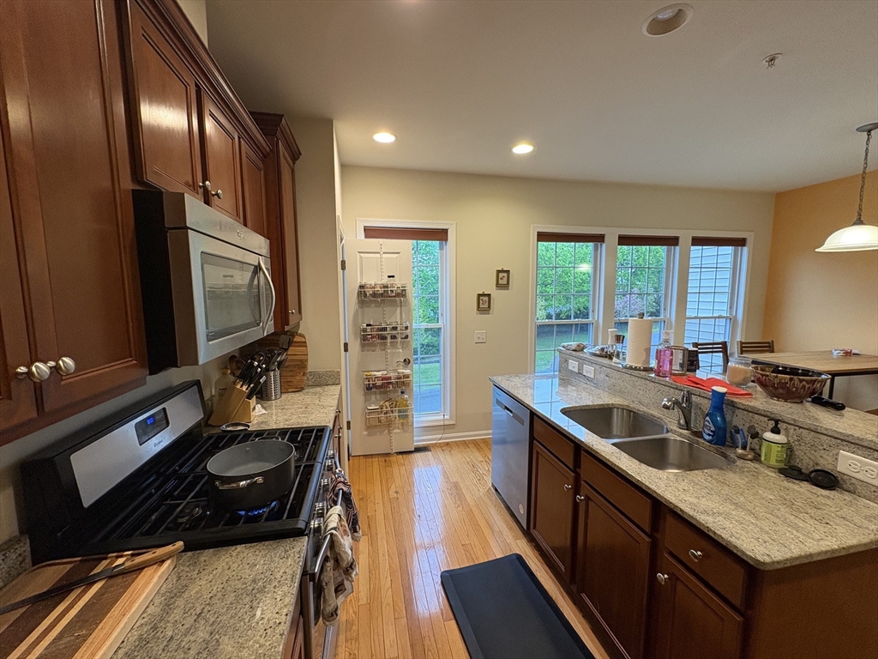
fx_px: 355
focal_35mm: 14
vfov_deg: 85.7
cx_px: 439
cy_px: 330
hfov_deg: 102.1
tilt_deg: -5.3
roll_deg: +0.6
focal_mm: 2.22
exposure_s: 1/60
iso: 250
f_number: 2.2
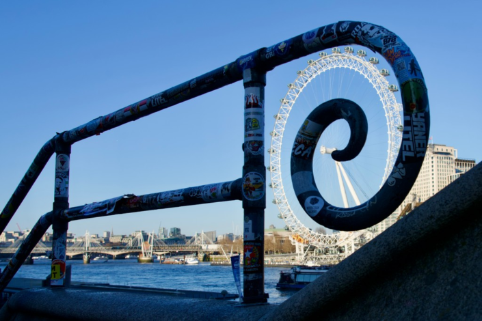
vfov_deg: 49.6
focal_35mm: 26
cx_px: 241
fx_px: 348
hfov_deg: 69.4
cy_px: 160
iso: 160
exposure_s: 1/250
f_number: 9
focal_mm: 26
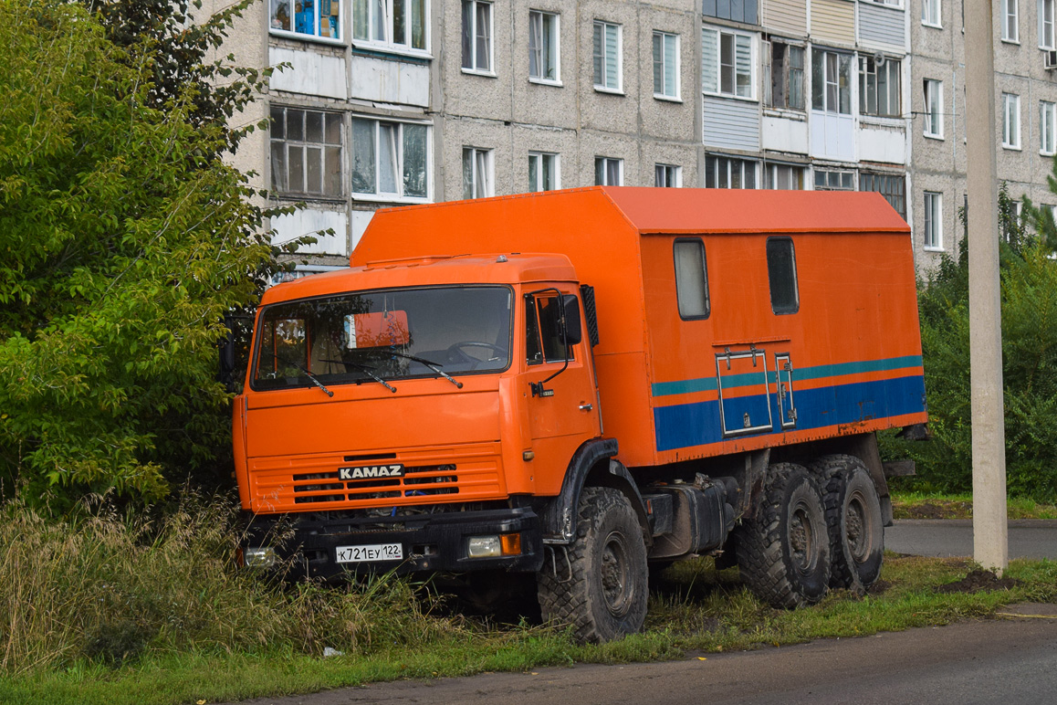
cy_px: 351
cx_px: 526
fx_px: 2511
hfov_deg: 23.8
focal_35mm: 86
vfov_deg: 16.0
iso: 400
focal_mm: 55
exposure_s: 1/400
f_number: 6.3
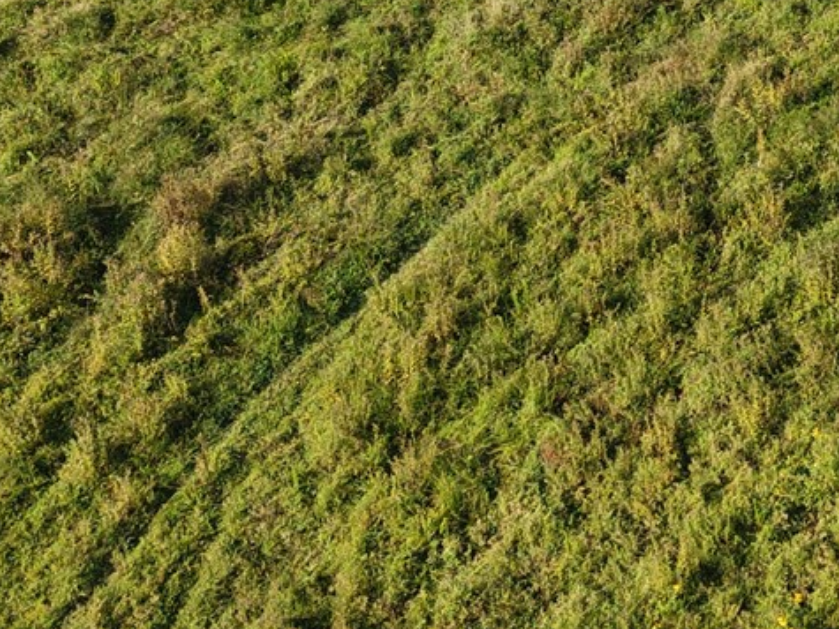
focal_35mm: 97
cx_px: 1153
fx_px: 2350
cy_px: -475
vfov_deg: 13.7
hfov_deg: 18.5
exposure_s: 1/2000
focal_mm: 8.67
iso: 180
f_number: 1.8
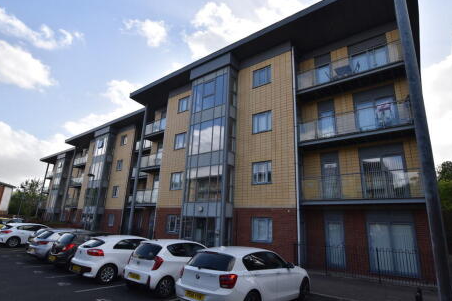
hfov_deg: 82.5
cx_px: 231
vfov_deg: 60.6
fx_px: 258
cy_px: 148
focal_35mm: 21
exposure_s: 1/200
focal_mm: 13
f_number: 7.1
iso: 100
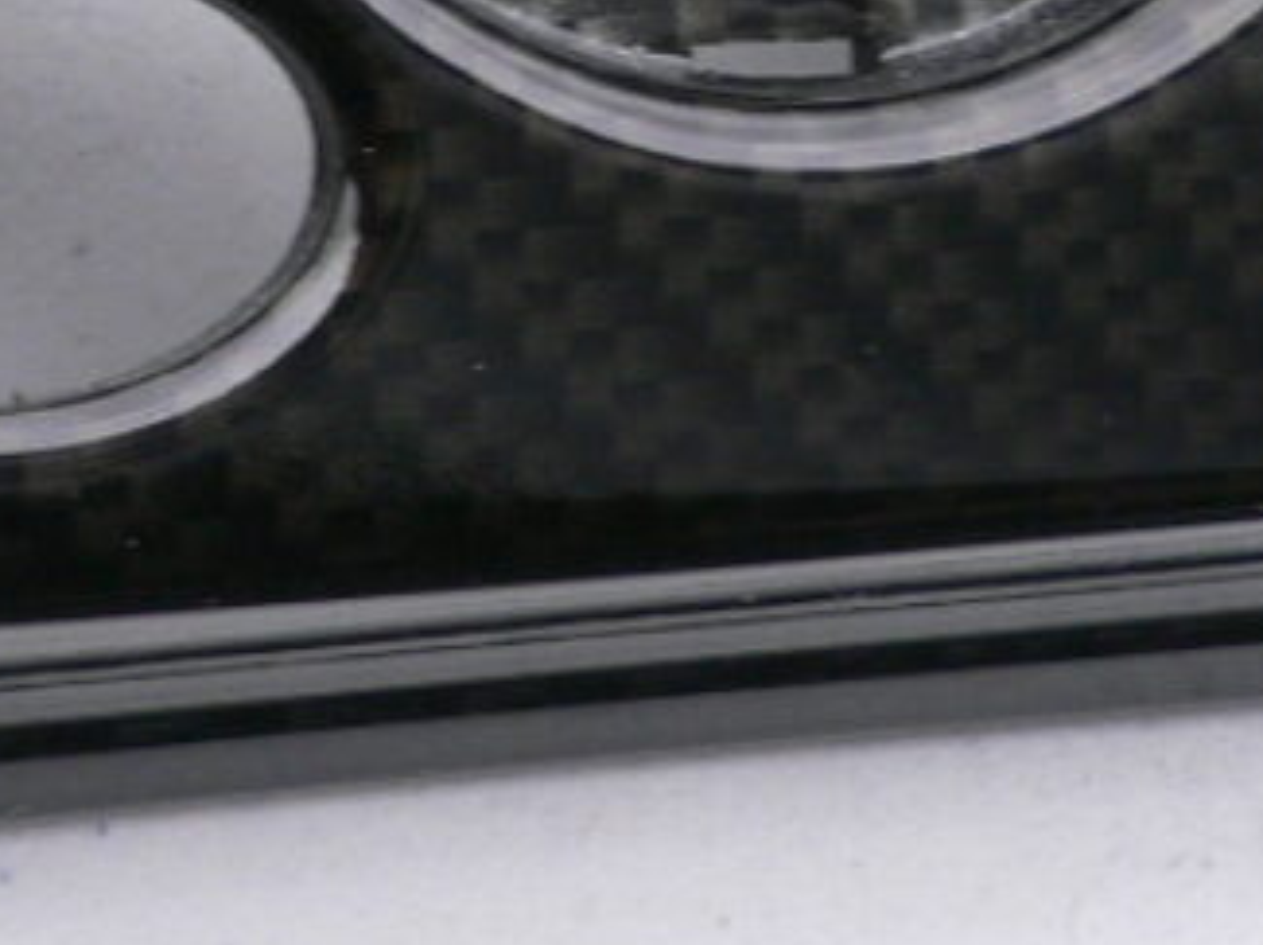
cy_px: -669
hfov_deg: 13.0
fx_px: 5503
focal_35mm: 151
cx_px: 187
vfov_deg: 9.4
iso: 80
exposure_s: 1/160
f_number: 2.8
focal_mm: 5.8
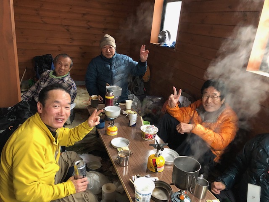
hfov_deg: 63.4
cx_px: 134
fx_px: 218
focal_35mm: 28
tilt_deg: -20.9
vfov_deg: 49.7
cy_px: 101
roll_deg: -5.8
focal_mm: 3.99
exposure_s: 1/5
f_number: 1.8
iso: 80
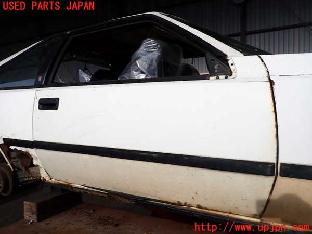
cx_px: 156
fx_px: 225
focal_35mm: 25
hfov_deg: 69.4
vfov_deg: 54.9
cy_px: 117
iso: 100
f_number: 8
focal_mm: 4.5
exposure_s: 1/250
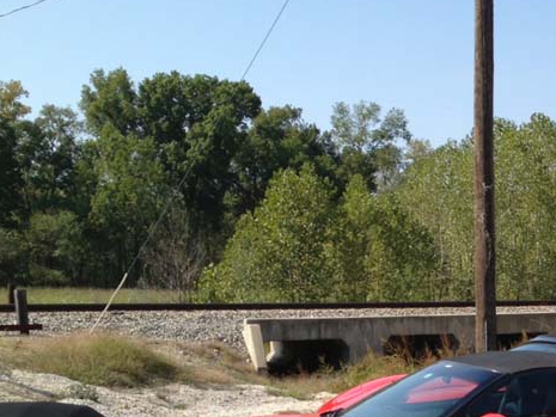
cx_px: 491
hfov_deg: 24.7
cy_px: 442
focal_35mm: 77
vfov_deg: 18.5
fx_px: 1237
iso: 50
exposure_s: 1/1126
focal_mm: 4.28
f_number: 2.4
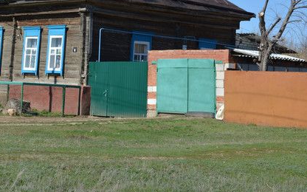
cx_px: 92
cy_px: 40
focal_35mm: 106
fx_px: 885
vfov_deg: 12.3
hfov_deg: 19.6
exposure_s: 1/500
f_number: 8
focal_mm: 45
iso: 200
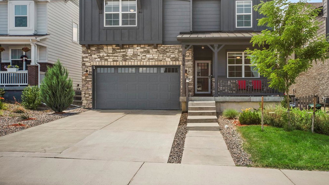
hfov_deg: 64.0
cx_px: 190
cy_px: 61
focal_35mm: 30
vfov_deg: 38.5
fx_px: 262
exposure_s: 1/320
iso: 100
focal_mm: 24
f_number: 8
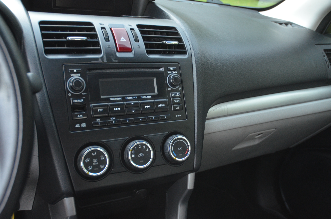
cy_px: 110
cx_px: 166
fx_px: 330
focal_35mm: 36
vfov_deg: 36.7
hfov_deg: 53.2
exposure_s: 1/30
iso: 1250
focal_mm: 24
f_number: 3.8
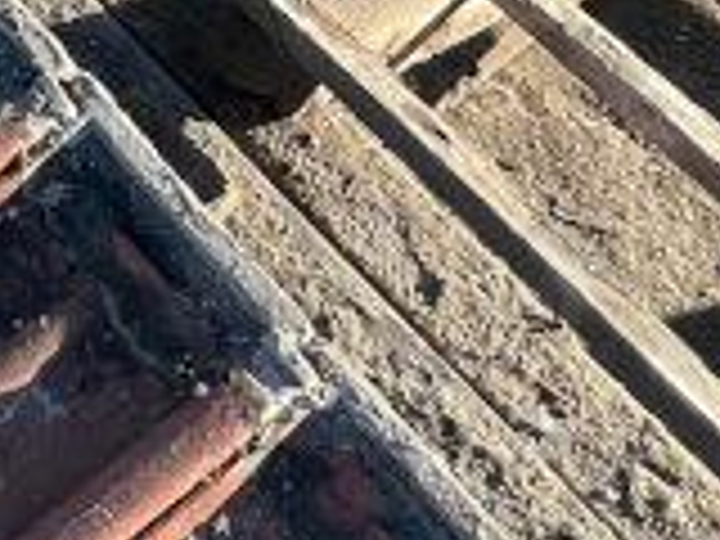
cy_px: -410
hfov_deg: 20.7
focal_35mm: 81
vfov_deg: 15.7
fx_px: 1685
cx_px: -351
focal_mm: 1.57
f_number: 1.8
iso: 32
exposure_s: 1/430
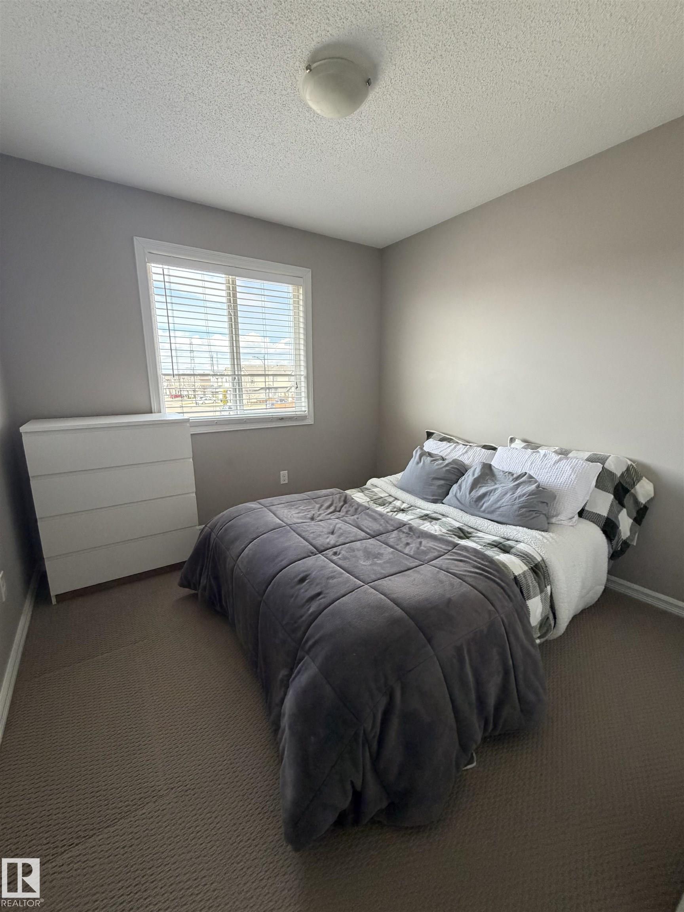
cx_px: 342
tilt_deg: -11.2
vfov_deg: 102.1
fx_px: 369
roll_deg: +0.0
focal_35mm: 14
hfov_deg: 85.7
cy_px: 456
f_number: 2.2
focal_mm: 2.22
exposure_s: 1/121
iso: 320
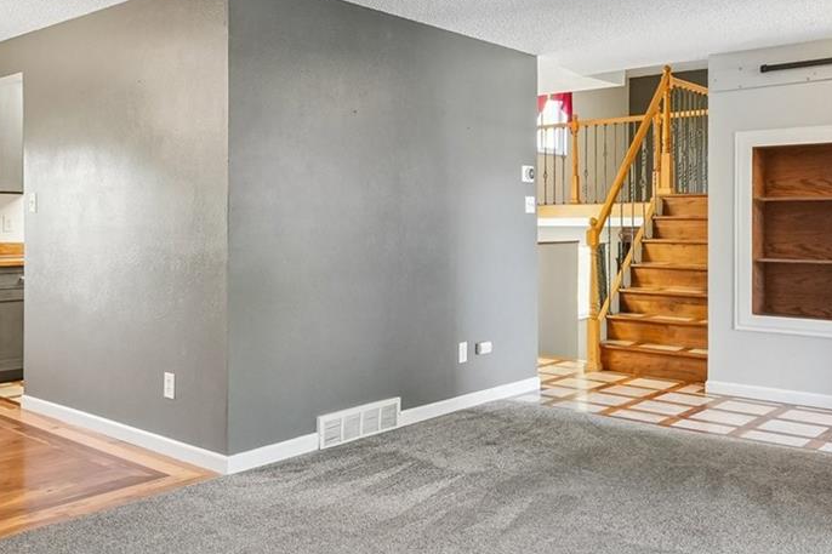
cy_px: 201
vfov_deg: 37.6
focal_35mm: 35
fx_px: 809
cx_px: 320
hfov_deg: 53.9
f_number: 8
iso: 800
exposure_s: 1/5
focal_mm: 10
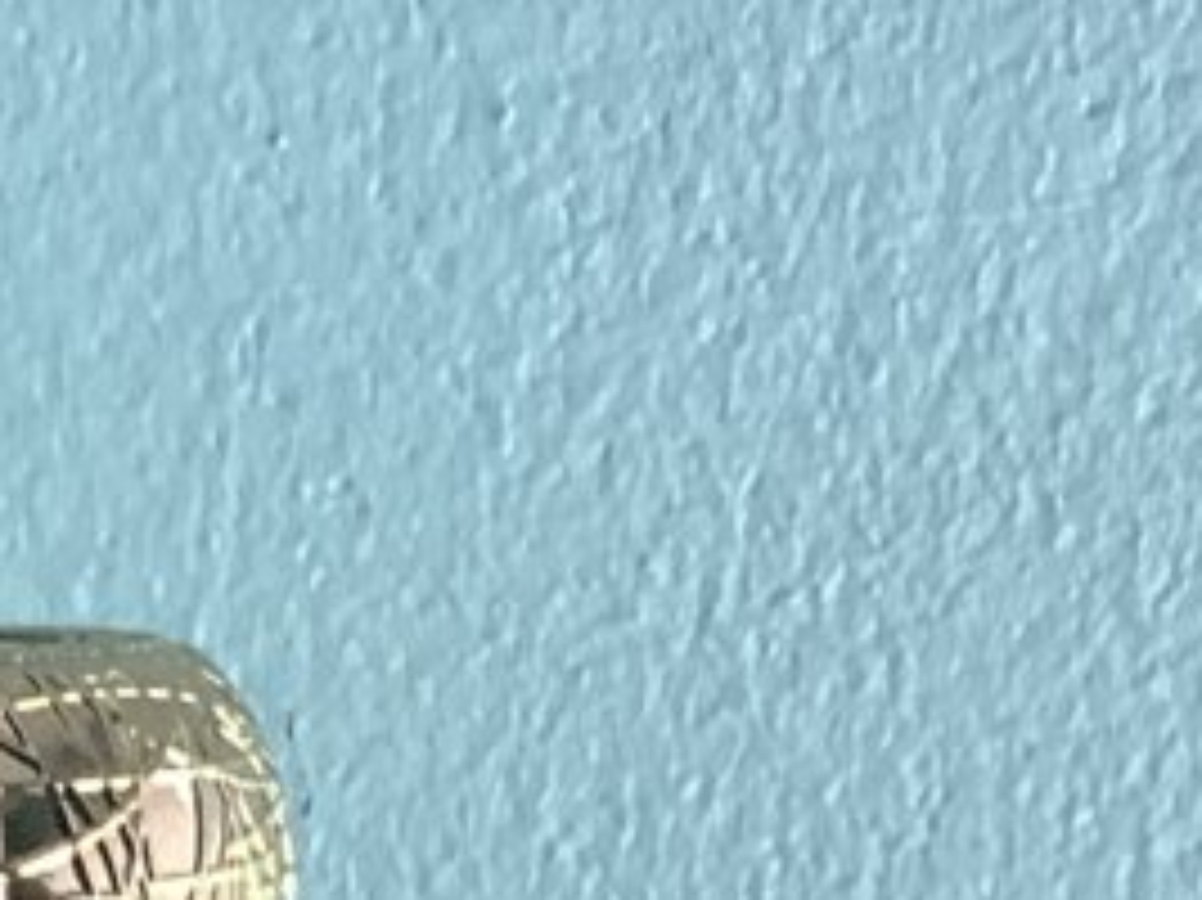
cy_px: 2061
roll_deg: -2.2
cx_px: -482
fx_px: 5796
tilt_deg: -22.7
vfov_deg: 8.3
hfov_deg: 11.4
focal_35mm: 167
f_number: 2.4
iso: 100
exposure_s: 1/50
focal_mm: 3.3
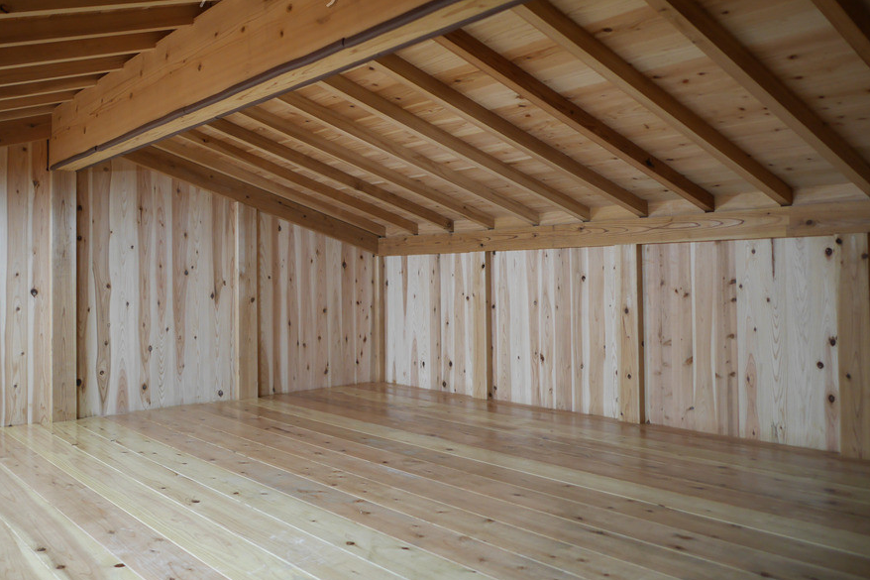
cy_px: 254
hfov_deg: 58.7
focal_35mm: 32
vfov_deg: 41.0
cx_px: 429
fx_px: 773
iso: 640
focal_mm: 15
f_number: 1.8
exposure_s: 1/60
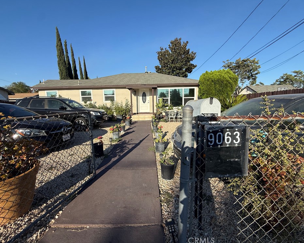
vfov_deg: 84.0
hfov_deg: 96.8
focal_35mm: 15
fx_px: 135
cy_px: 120
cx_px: 152
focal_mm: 2.22
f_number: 2.2
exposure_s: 1/1901
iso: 50
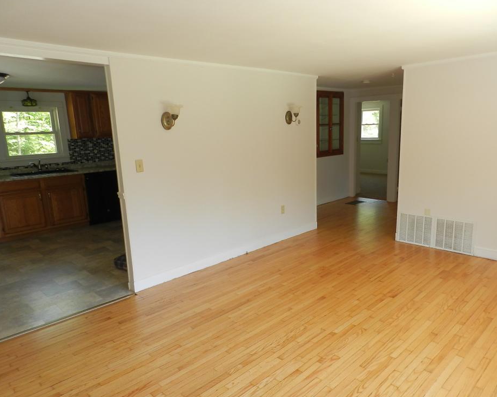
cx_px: 258
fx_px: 368
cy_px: 204
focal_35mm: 25
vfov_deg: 56.8
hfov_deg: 68.1
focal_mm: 4
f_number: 3.4
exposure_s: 1/60
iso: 160
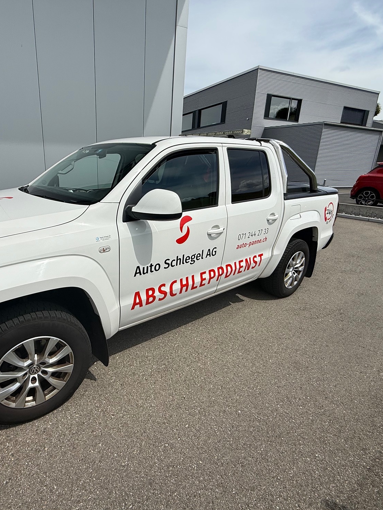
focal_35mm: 19
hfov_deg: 67.2
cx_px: 134
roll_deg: -1.2
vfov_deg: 84.7
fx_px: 280
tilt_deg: -17.2
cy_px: 257
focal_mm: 2.22
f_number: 2.2
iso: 50
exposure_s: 1/5155
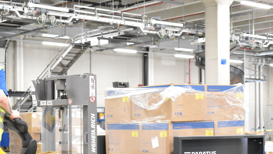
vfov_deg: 14.8
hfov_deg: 26.2
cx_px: 138
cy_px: 137
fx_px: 586
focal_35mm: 81
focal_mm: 27
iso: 2200
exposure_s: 1/40
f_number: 4
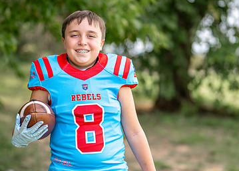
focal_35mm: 107
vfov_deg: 13.4
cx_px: 100
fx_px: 727
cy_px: 99
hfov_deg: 18.7
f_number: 1.2
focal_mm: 50
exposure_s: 1/2500
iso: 100
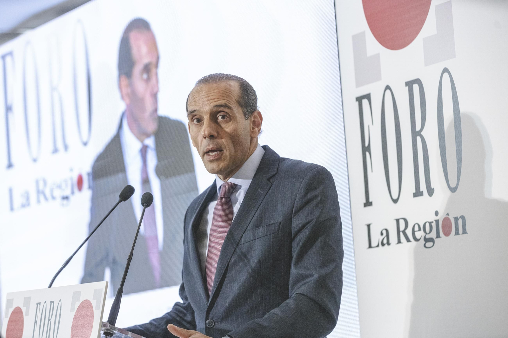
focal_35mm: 123
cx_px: 254
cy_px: 169
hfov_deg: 16.7
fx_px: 1735
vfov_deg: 11.1
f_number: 4.5
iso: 8000
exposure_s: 1/640
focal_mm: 123
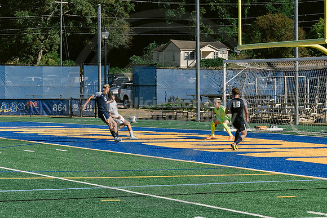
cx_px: 154
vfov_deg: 8.7
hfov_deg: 13.0
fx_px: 1434
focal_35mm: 158
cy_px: 150
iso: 640
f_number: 5.6
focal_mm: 70
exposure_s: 1/3200
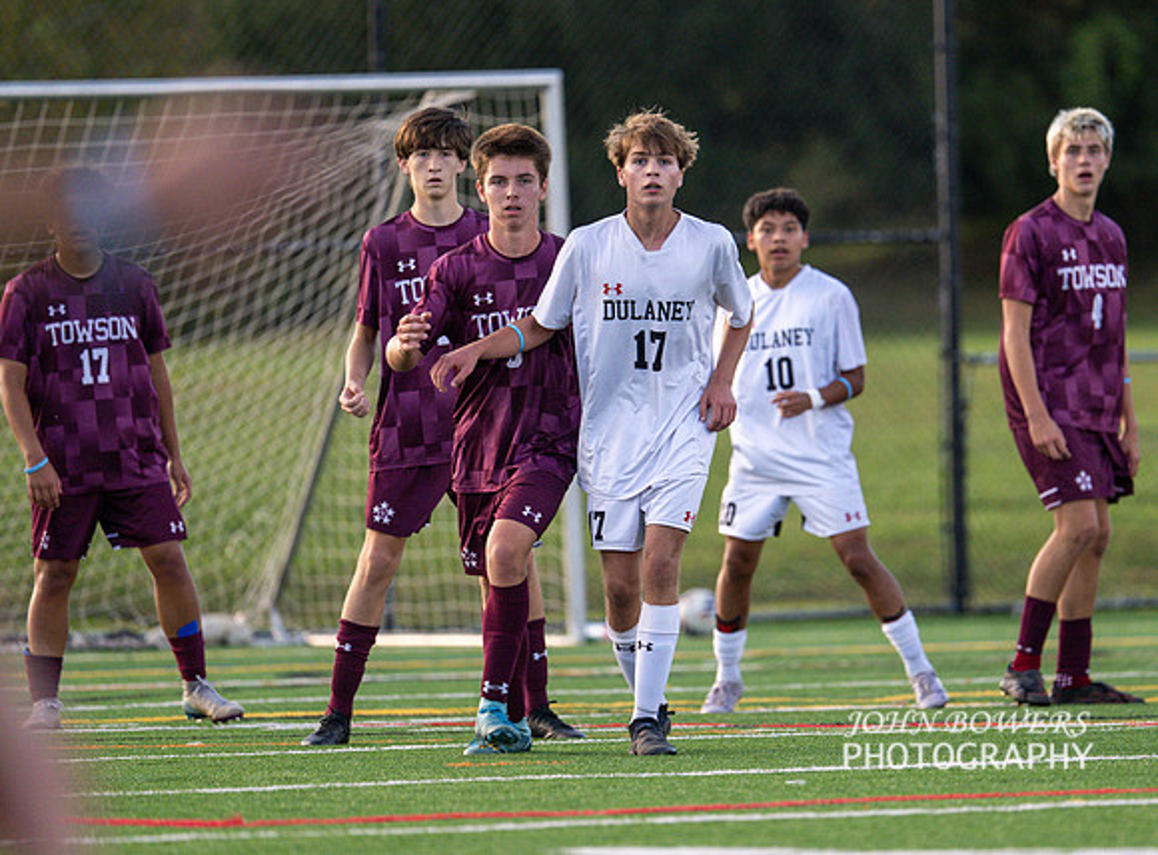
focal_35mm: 499
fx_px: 16582
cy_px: 419
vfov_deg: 3.0
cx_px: 747
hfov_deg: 4.0
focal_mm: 400
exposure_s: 1/2500
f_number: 4.5
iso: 2200
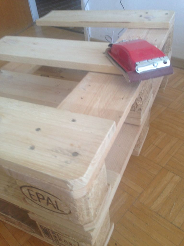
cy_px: 123
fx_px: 234
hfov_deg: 42.9
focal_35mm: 33
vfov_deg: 55.4
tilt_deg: -36.9
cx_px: 92
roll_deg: +5.3
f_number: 2.4
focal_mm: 4.12
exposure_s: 1/24
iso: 50
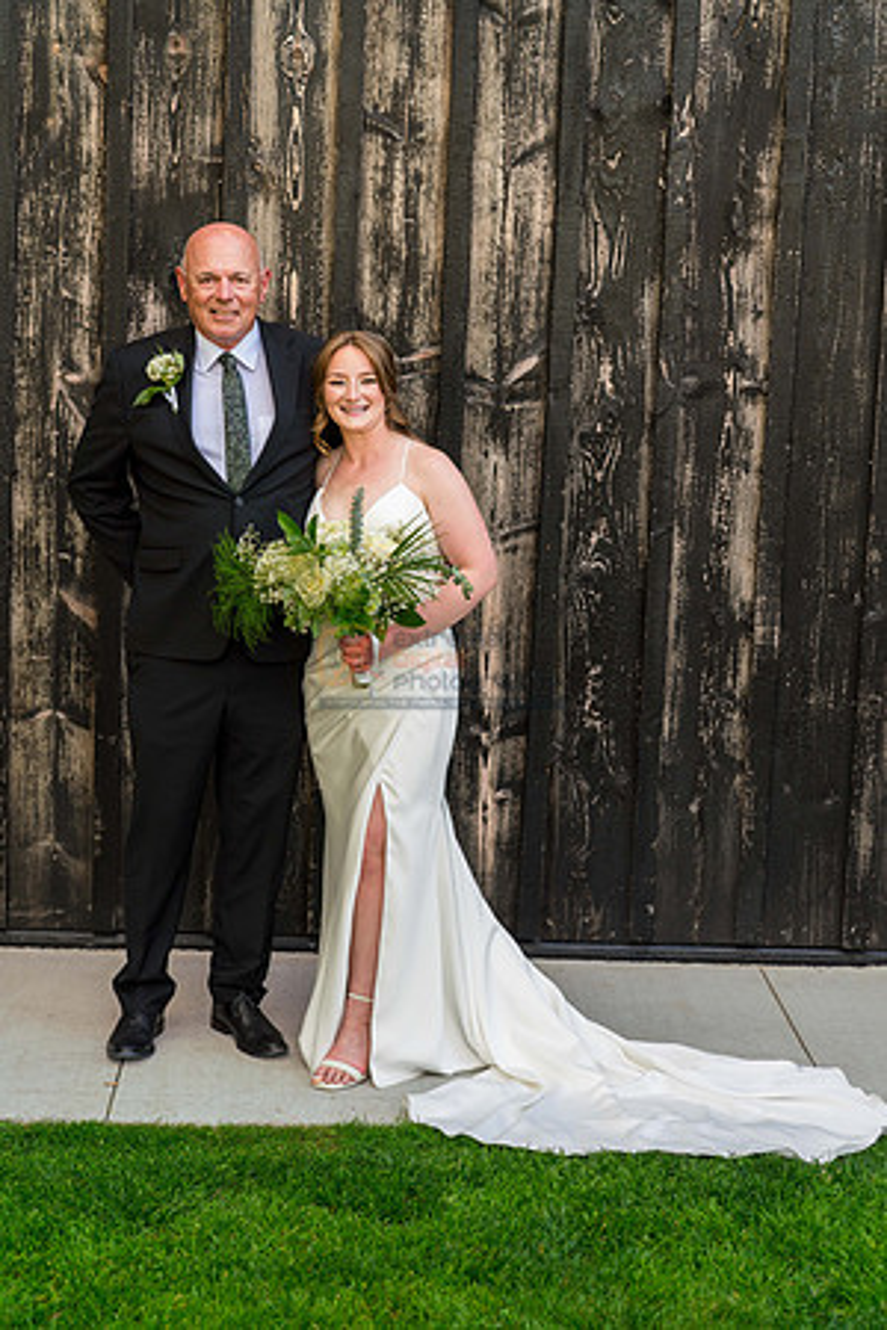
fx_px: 2217
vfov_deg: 33.4
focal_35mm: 60
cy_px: 665
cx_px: 444
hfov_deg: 22.6
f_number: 3.5
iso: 400
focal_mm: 60
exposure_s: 1/500
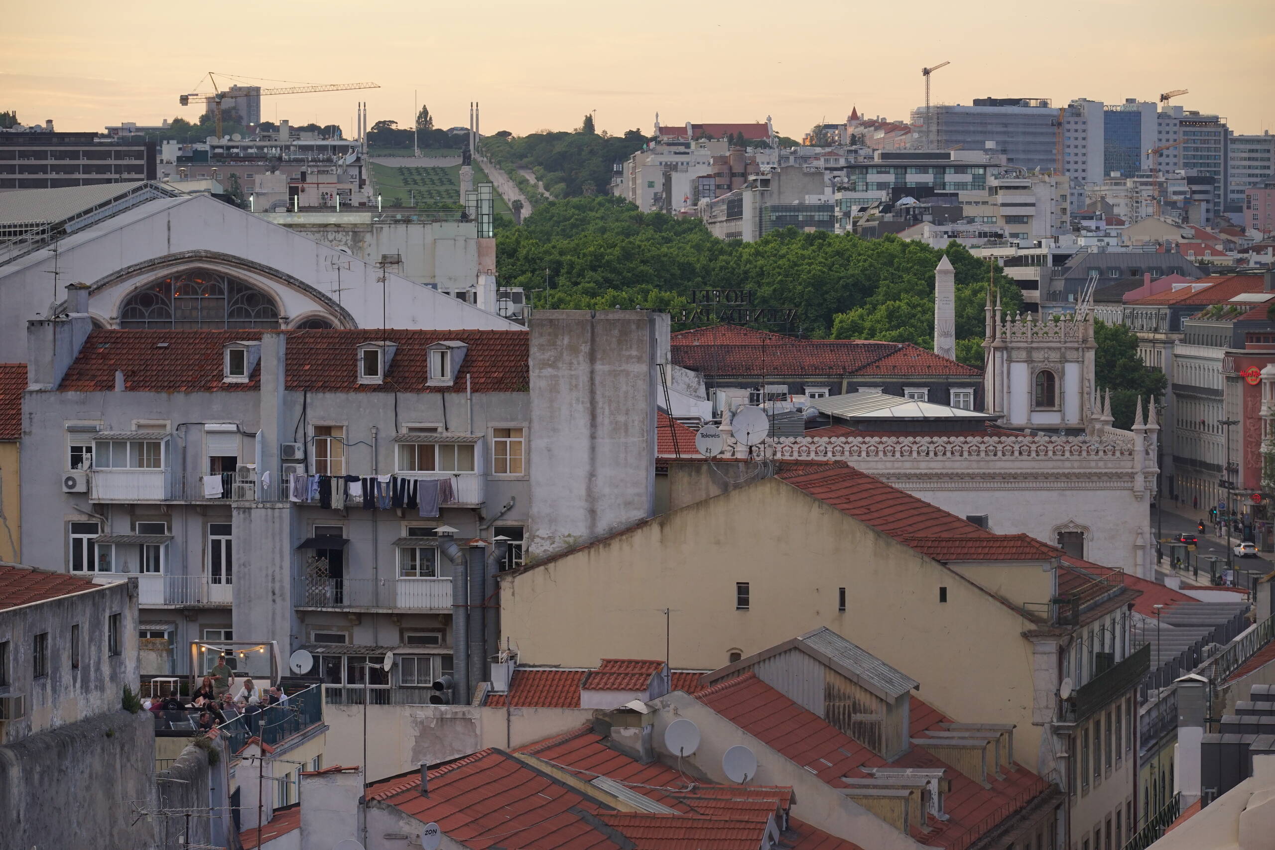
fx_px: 4639
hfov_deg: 15.6
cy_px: 425
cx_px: 638
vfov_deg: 10.5
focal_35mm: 131
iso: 640
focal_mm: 131
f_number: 8
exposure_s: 1/160
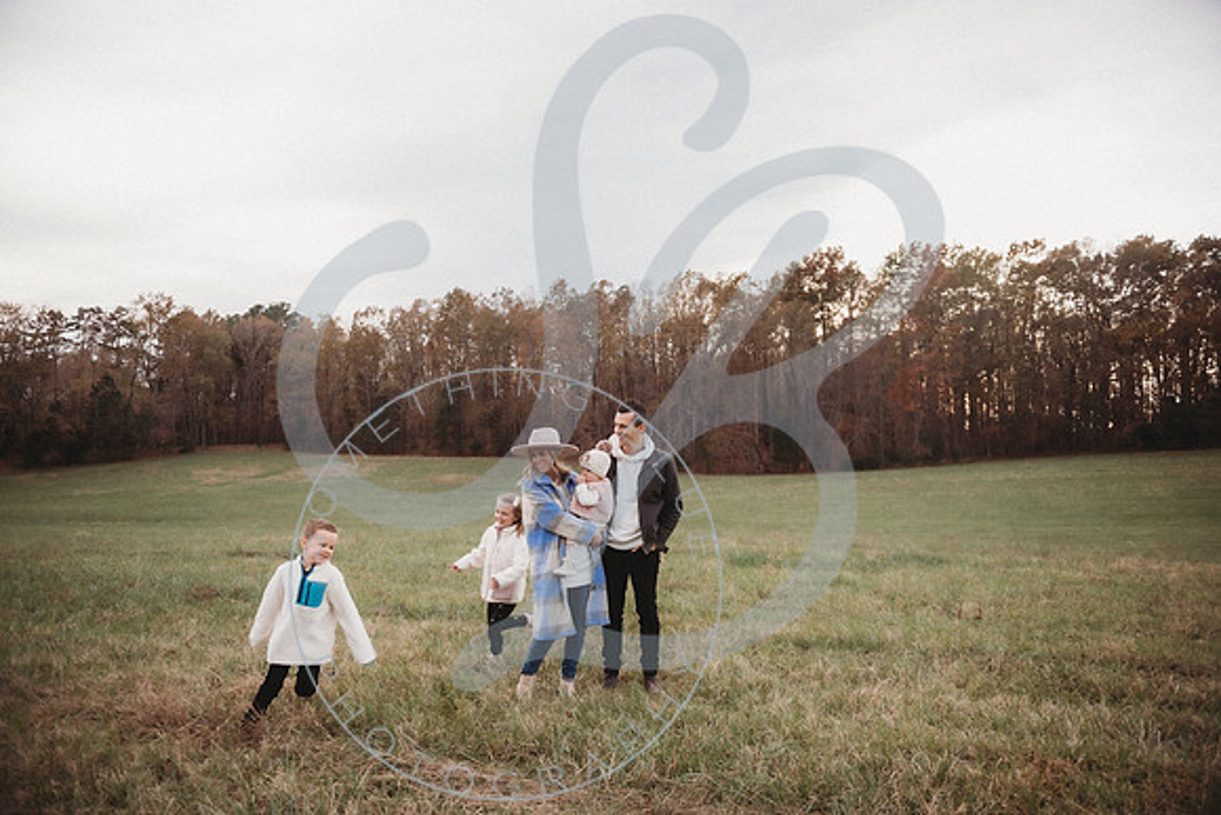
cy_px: 408
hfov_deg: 73.7
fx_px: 814
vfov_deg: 53.2
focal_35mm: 24
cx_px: 610
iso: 250
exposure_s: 1/250
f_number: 2.8
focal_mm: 24
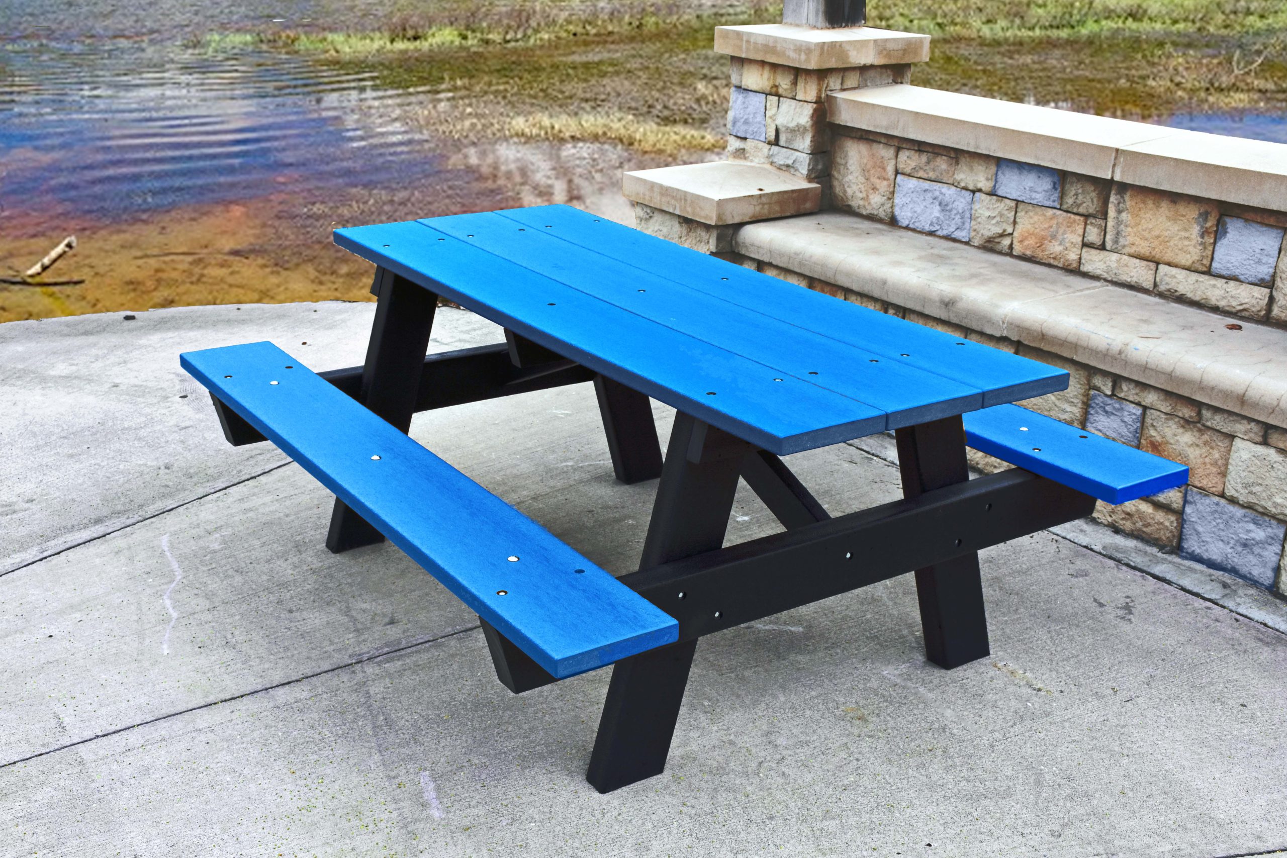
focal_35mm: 39
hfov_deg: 49.6
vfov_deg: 34.2
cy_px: 429
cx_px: 644
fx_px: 1394
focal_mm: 26
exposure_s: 1/500
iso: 320
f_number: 8
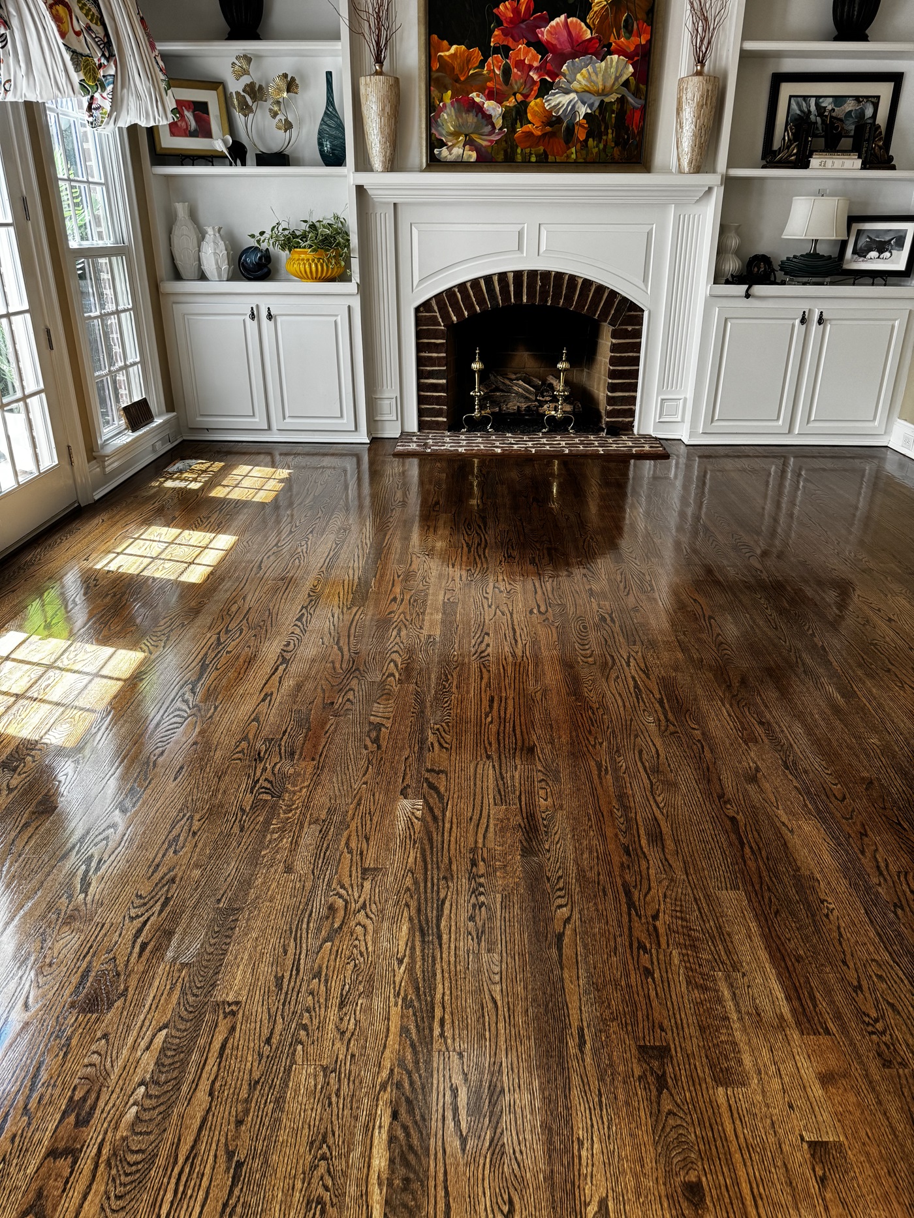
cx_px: 457
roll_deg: +0.8
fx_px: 845
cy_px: 609
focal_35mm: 24
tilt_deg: -24.4
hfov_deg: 56.8
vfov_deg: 71.6
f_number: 1.78
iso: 160
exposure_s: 1/121
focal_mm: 6.76
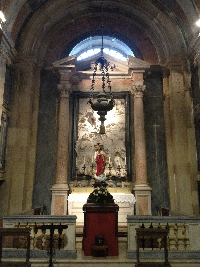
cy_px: 134
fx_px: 270
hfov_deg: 40.7
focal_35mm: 35
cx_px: 100
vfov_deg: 52.6
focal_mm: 4.28
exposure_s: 1/15
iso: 500
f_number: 2.4
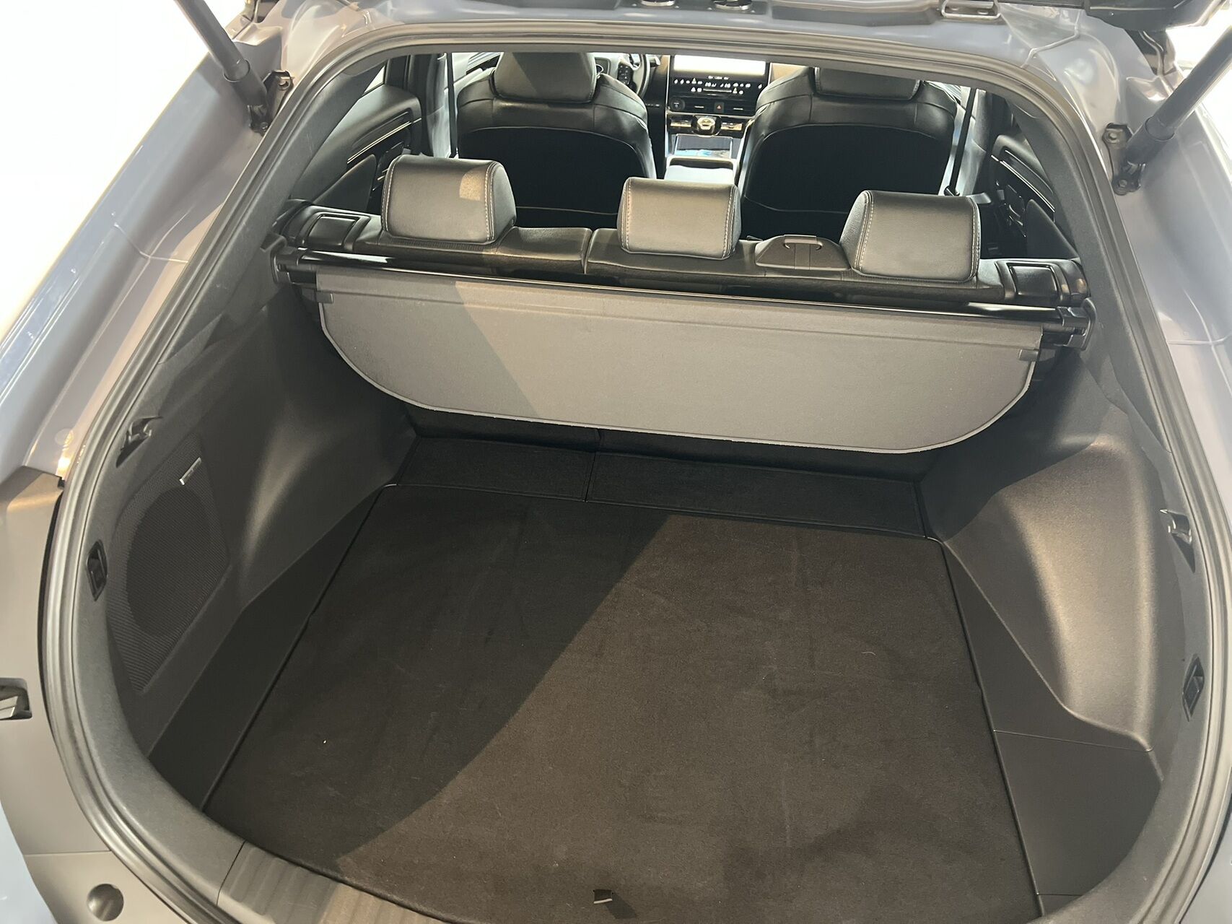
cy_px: 462
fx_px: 925
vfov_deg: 53.1
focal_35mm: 26
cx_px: 616
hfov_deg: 67.3
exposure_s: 1/33
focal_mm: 5.7
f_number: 1.5
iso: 400
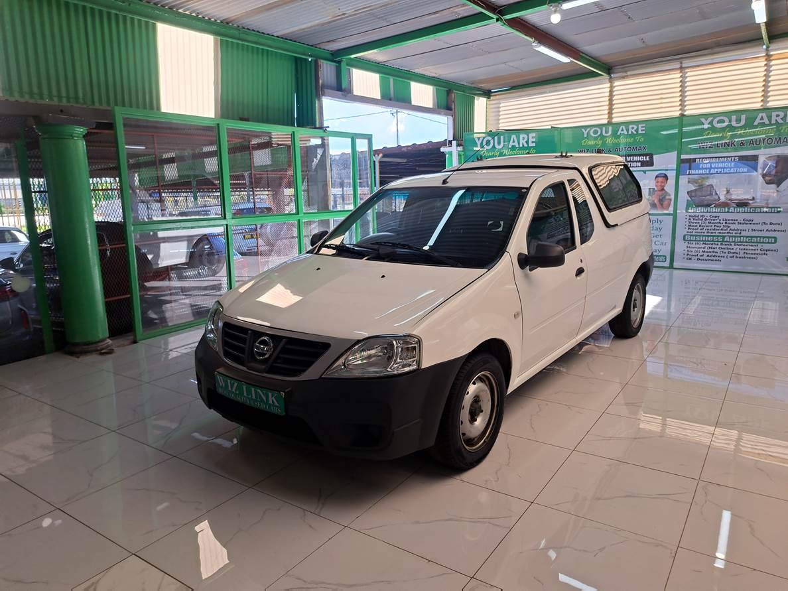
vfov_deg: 56.8
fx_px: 546
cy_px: 296
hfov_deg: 71.6
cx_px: 394
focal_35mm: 24
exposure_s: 1/234
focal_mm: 5.23
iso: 50
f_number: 1.8
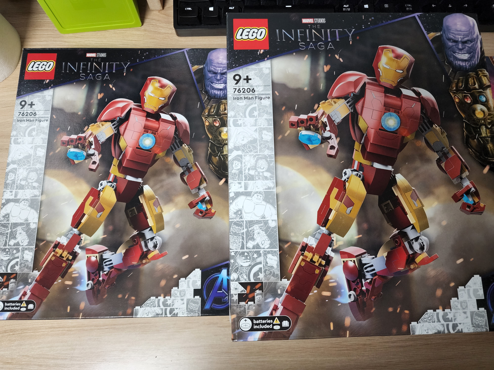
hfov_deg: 73.9
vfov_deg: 58.9
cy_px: 185
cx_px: 247
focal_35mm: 23
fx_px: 328
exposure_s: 1/120
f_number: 1.8
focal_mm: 6.4
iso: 250
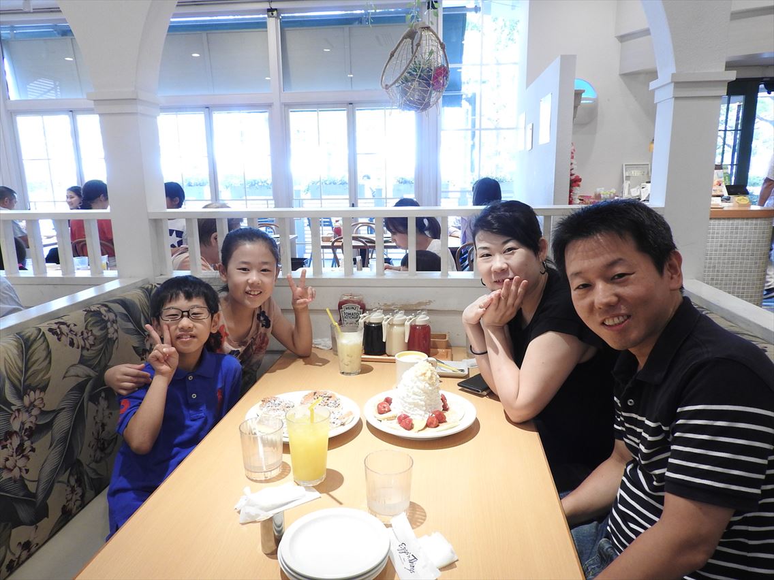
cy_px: 290
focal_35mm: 24
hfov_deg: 71.6
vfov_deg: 56.8
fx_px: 537
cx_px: 387
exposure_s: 1/30
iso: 200
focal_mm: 4.3
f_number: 3.3
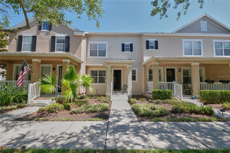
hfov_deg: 104.3
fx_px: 89
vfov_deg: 81.2
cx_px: 115
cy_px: 76
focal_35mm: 14
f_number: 5.6
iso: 100
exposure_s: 1/200
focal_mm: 14
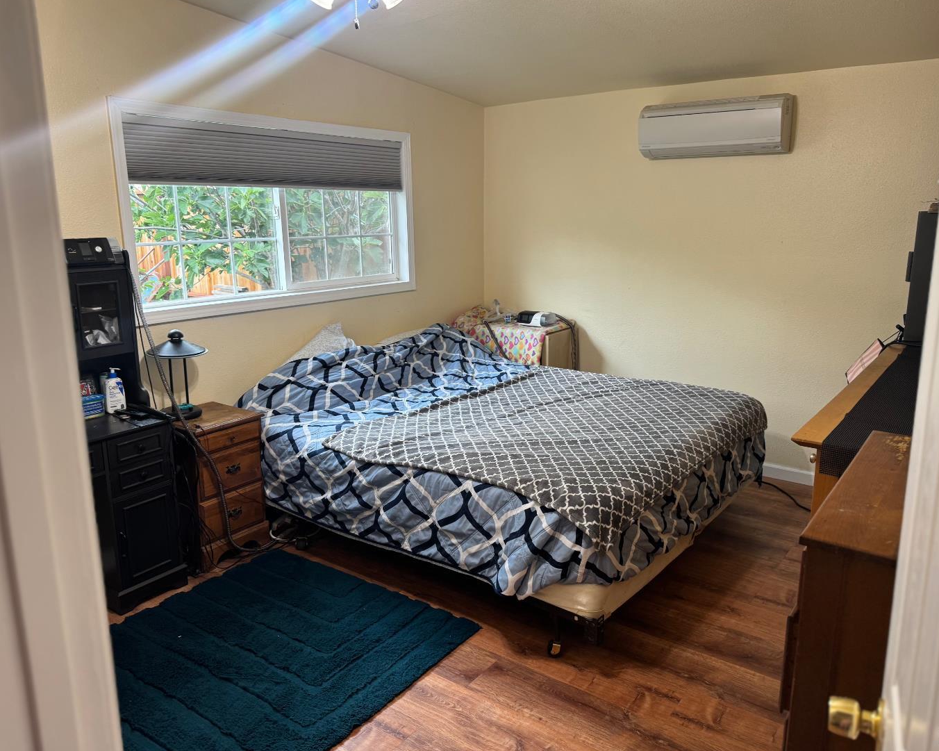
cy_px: 364
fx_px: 722
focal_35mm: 26
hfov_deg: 66.0
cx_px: 476
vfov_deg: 54.9
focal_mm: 6.76
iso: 125
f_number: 1.78
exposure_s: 1/60
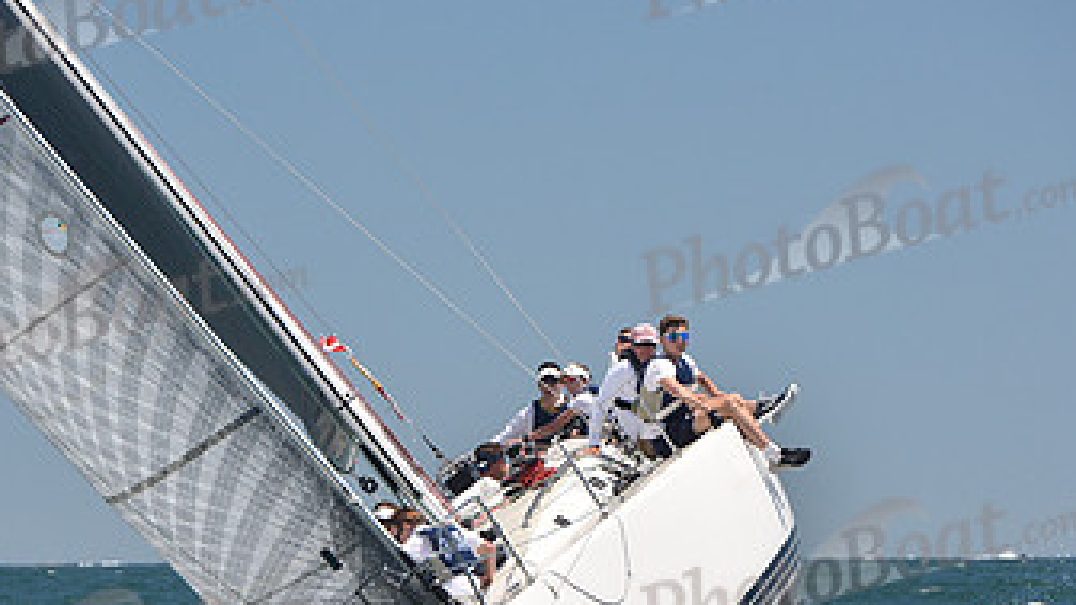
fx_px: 10328
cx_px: 477
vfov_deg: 3.4
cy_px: 443
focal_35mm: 362
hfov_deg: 6.0
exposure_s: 1/800
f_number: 6.3
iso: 320
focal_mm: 200
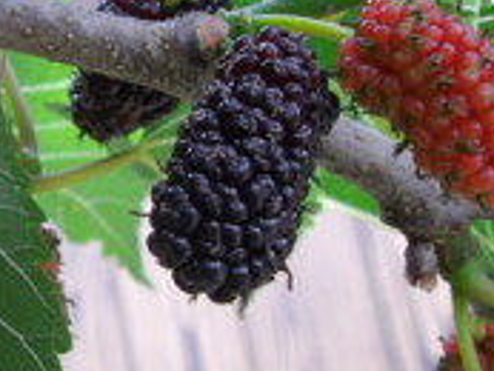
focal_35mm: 83
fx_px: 1185
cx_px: -117
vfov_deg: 17.7
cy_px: 103
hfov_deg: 21.6
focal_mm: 5.8
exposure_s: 1/60
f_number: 3.5
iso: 100
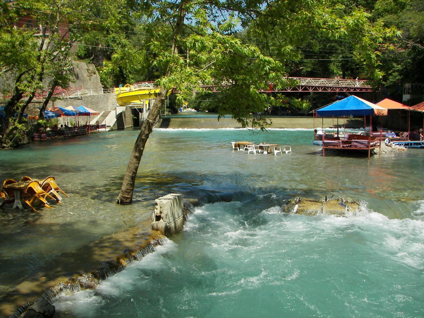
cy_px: 159
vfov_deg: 39.7
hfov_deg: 51.4
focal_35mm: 36
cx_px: 212
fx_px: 441
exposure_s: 1/800
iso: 50
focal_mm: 6
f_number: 2.8
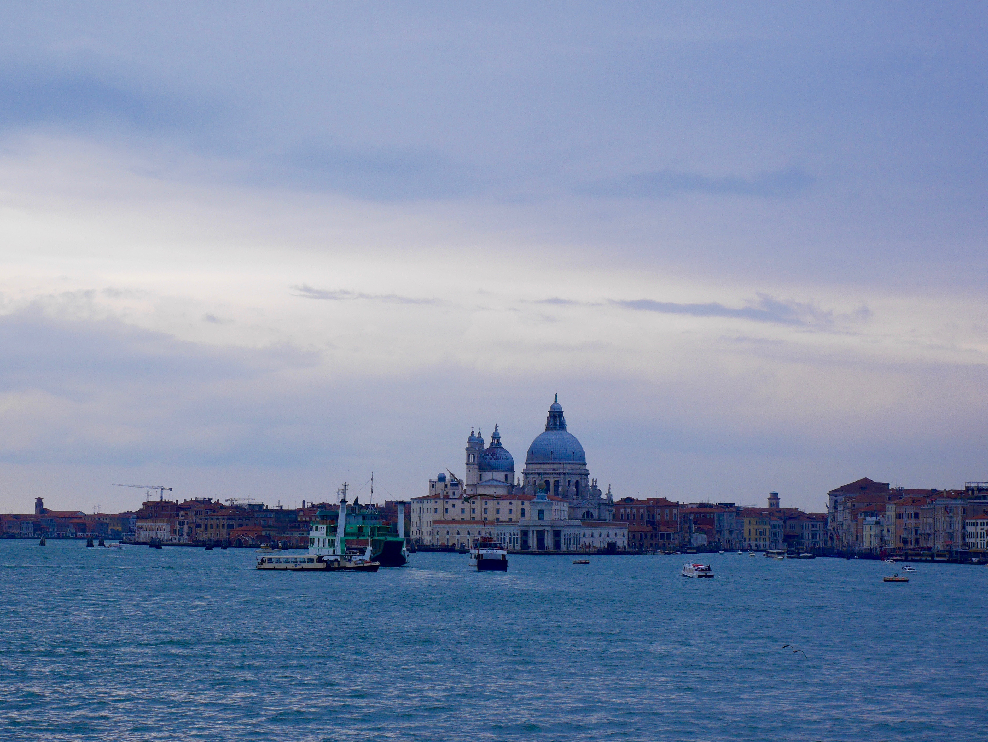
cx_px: 463
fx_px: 2913
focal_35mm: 102
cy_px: 371
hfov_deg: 19.3
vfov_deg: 14.5
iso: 200
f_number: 7.1
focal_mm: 42
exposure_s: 1/250
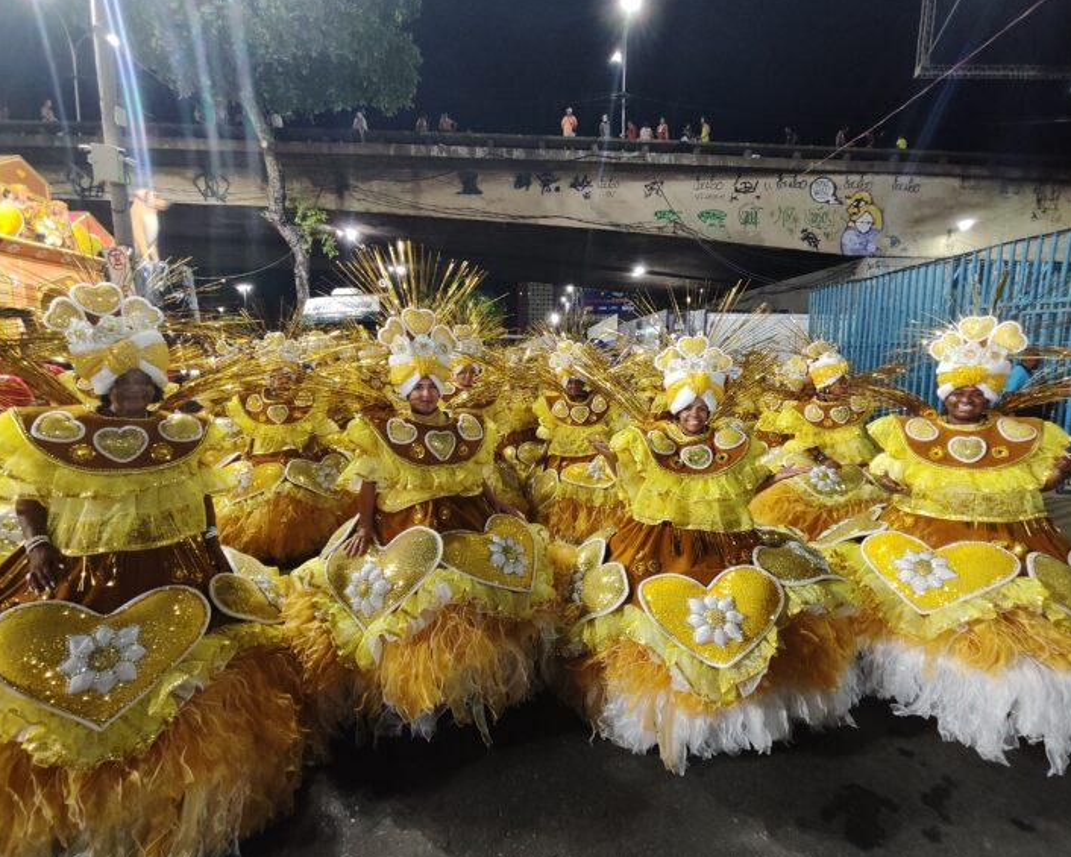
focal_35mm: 17
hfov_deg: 89.6
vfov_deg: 77.0
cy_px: 428
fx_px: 539
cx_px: 532
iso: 420
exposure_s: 1/30
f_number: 2.2
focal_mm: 1.65
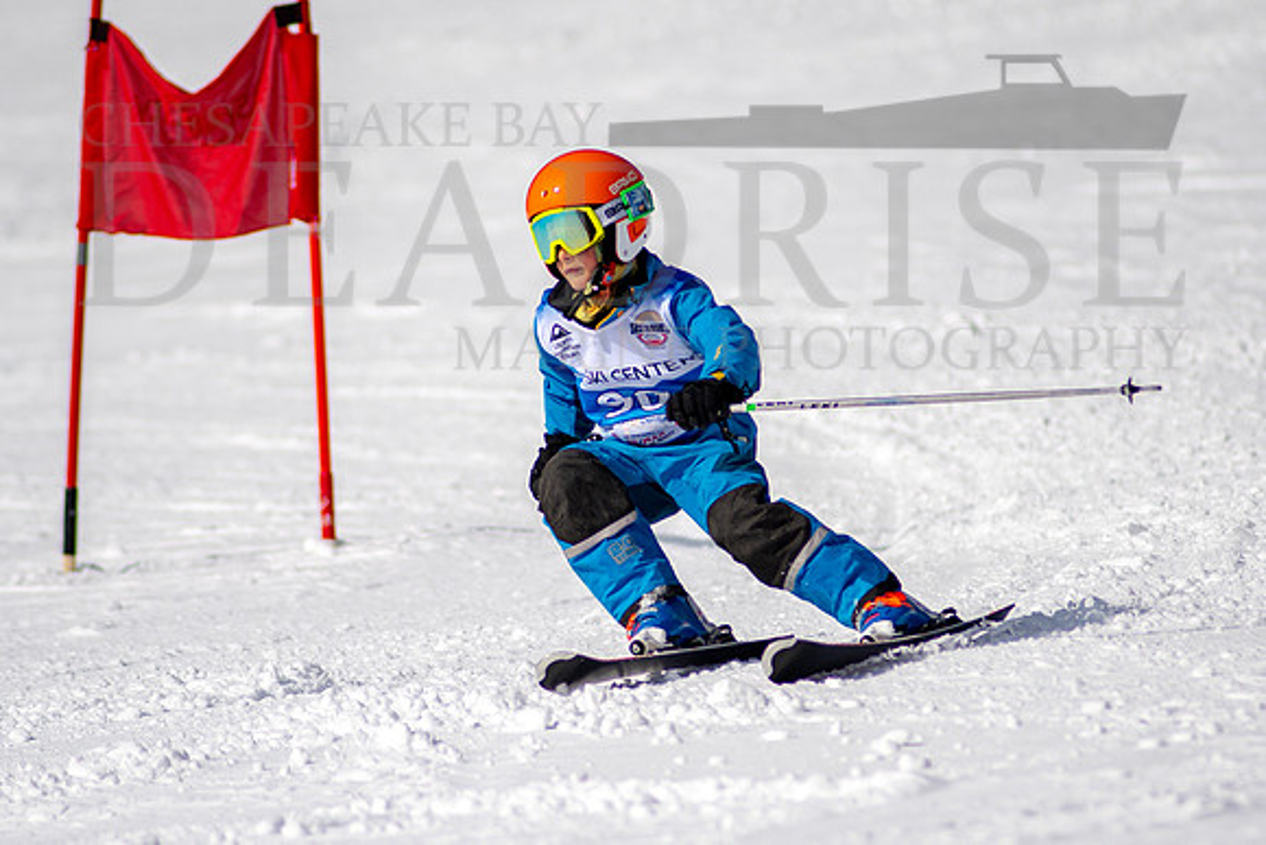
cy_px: 422
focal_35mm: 582
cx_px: 641
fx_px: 20475
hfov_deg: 3.5
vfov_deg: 2.4
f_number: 2.8
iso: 100
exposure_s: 1/6400
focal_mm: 300
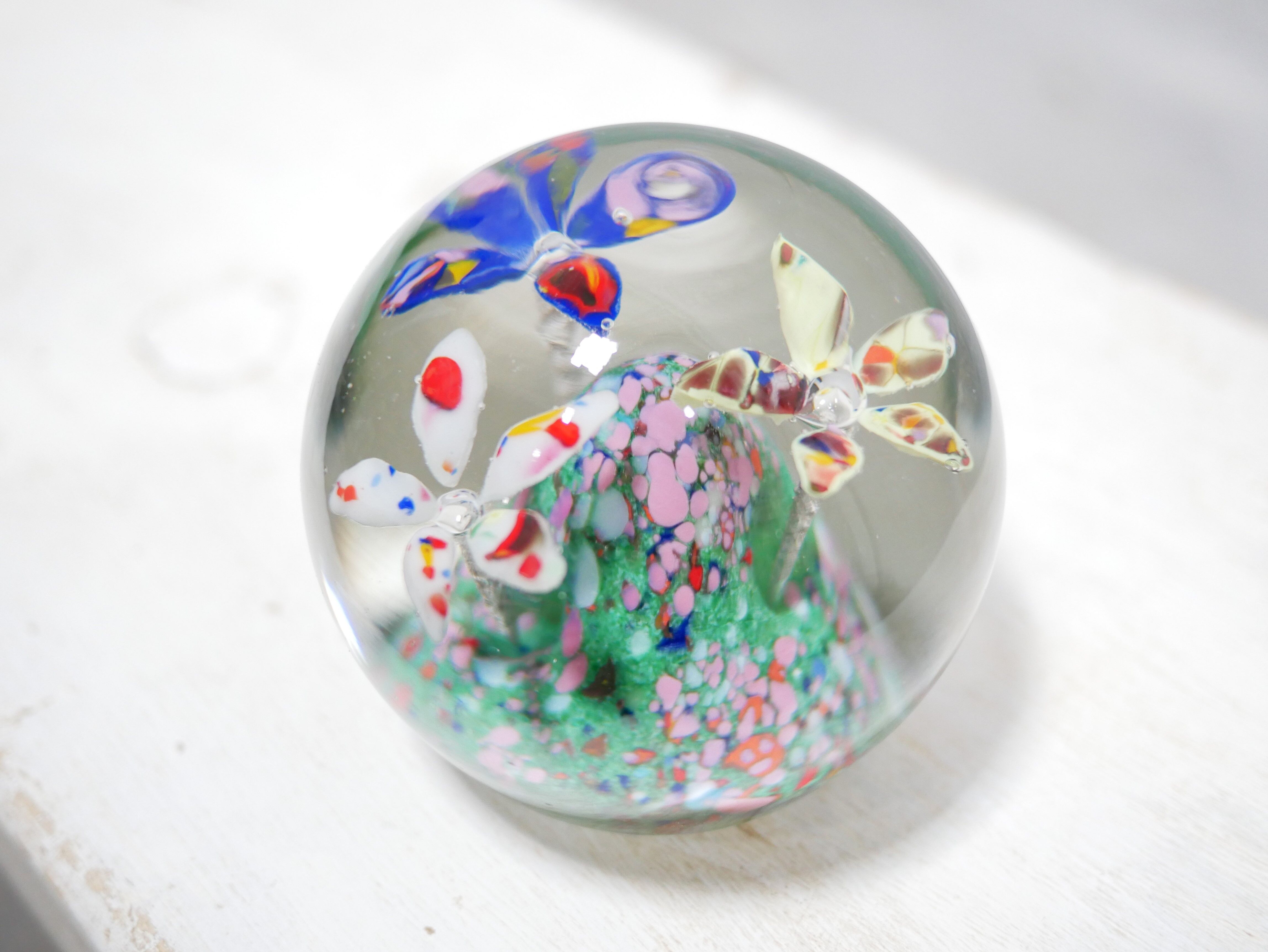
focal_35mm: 40
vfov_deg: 36.0
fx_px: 1466
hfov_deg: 46.8
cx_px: 634
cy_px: 476
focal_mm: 20
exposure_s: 1/60
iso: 1250
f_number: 1.7
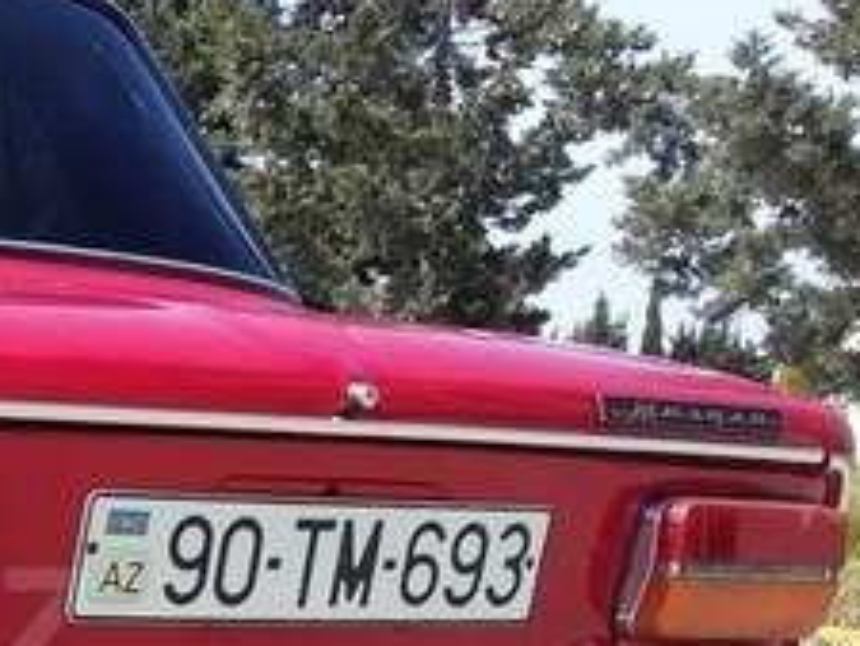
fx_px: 2262
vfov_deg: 16.0
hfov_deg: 19.6
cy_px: 625
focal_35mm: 91
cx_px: -302
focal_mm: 3.3
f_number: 2.2
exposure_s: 1/936
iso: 40
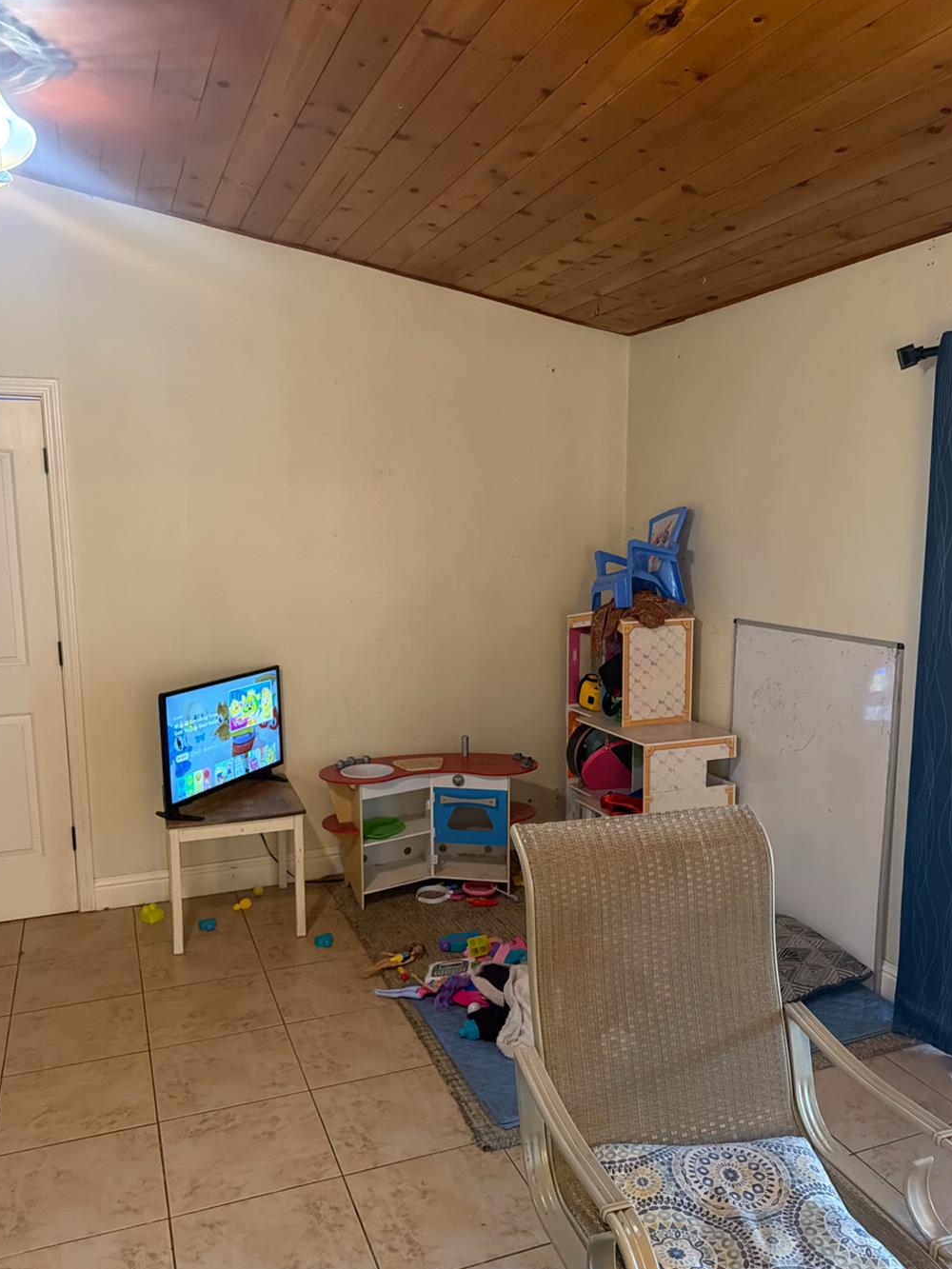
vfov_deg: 65.3
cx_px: 507
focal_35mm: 27
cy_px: 664
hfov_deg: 51.3
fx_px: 990
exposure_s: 1/40
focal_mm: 6.76
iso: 640
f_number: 1.78
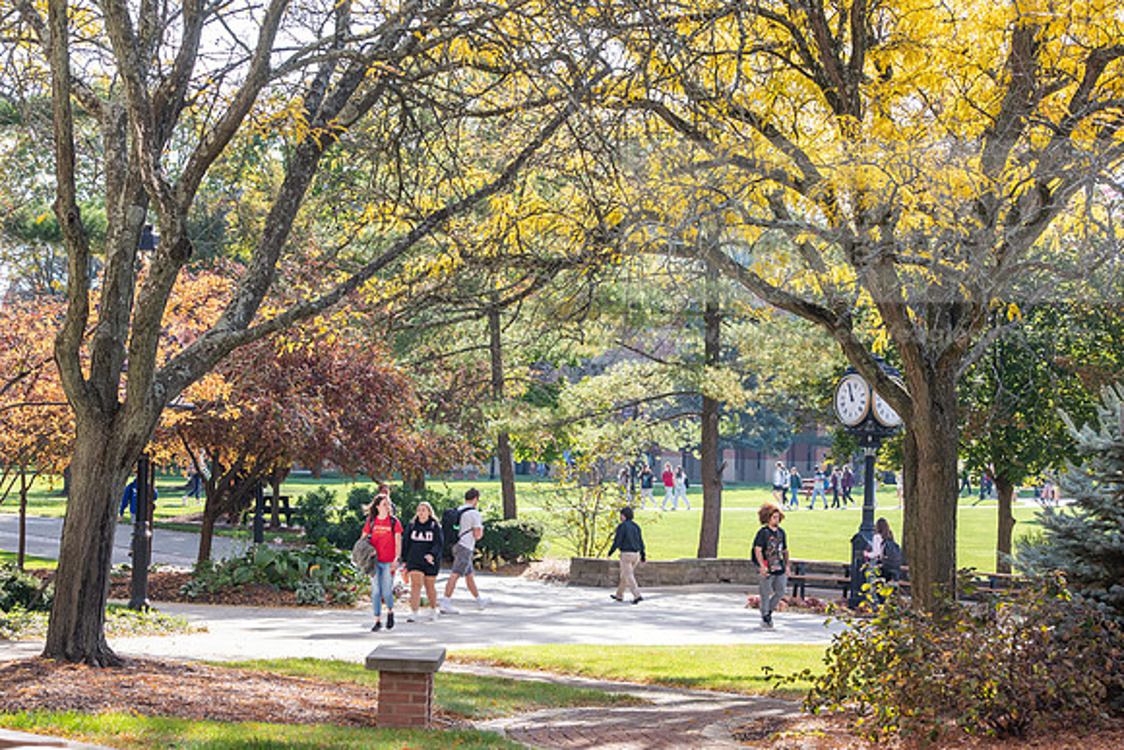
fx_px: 2967
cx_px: 562
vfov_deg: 14.4
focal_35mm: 95
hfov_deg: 21.5
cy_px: 375
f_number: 7.1
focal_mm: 95
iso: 400
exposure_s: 1/250
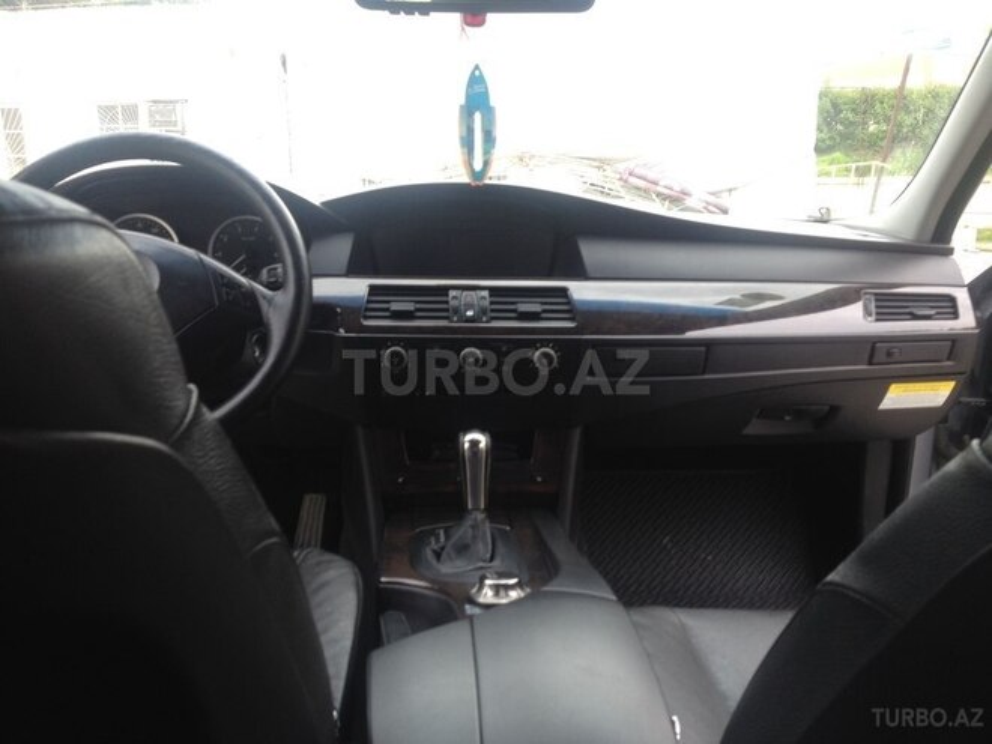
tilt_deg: -10.2
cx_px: 496
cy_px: 372
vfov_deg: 40.7
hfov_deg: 52.6
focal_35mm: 35
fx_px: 1003
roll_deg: +1.9
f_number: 2.4
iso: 50
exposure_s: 1/145
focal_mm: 4.28
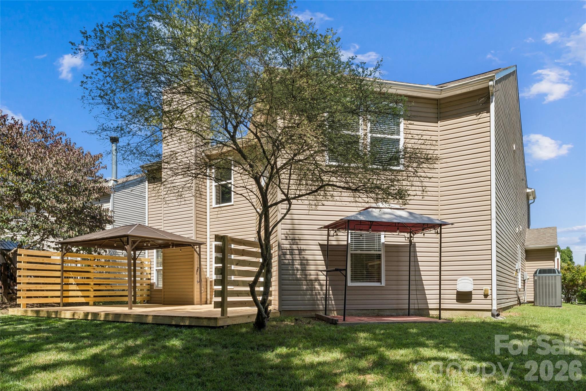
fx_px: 391
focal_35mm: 24
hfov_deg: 73.7
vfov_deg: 53.1
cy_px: 196
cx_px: 293
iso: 100
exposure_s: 1/20
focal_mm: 24
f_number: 22
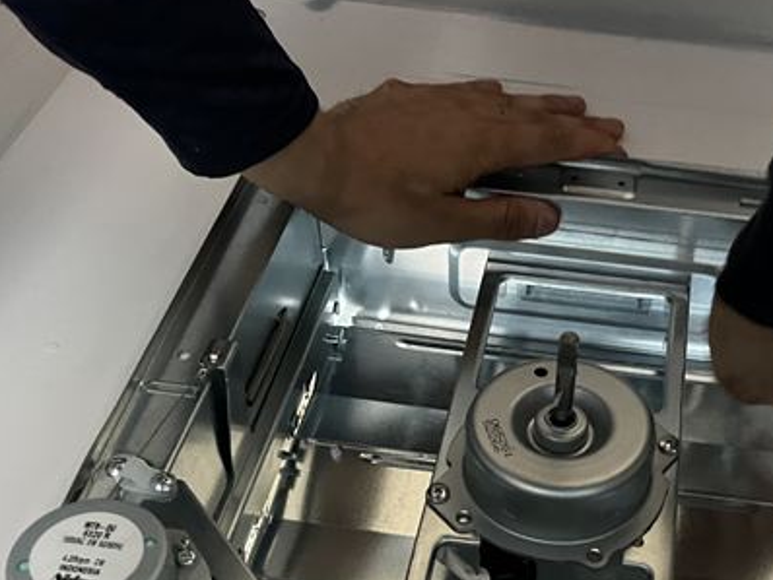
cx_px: 538
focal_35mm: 47
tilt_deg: +35.8
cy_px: 467
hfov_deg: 39.7
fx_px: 1050
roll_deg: -12.1
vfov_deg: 30.1
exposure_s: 1/30
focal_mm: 5.1
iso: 640
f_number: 1.6
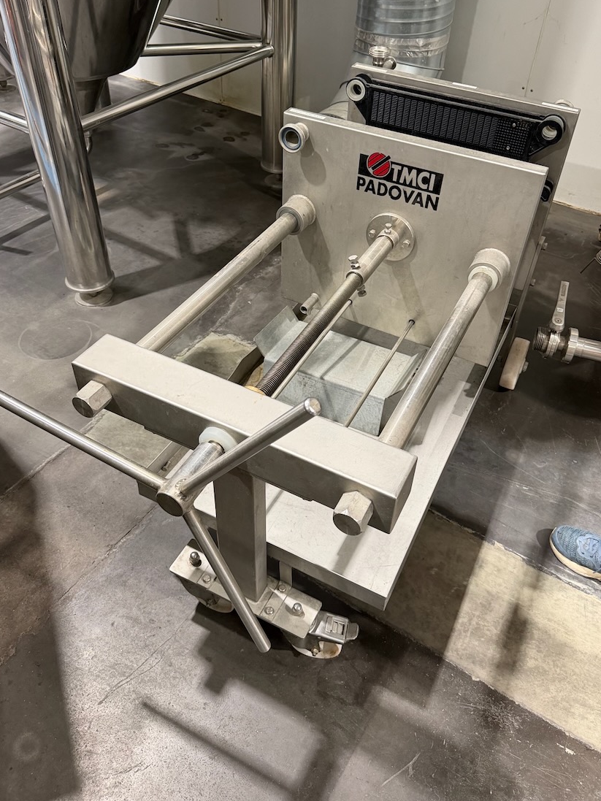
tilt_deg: -39.6
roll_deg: -3.2
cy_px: 347
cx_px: 310
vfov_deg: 63.2
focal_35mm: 28
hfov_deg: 49.7
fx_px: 648
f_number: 1.78
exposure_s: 1/60
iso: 200
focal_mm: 6.76
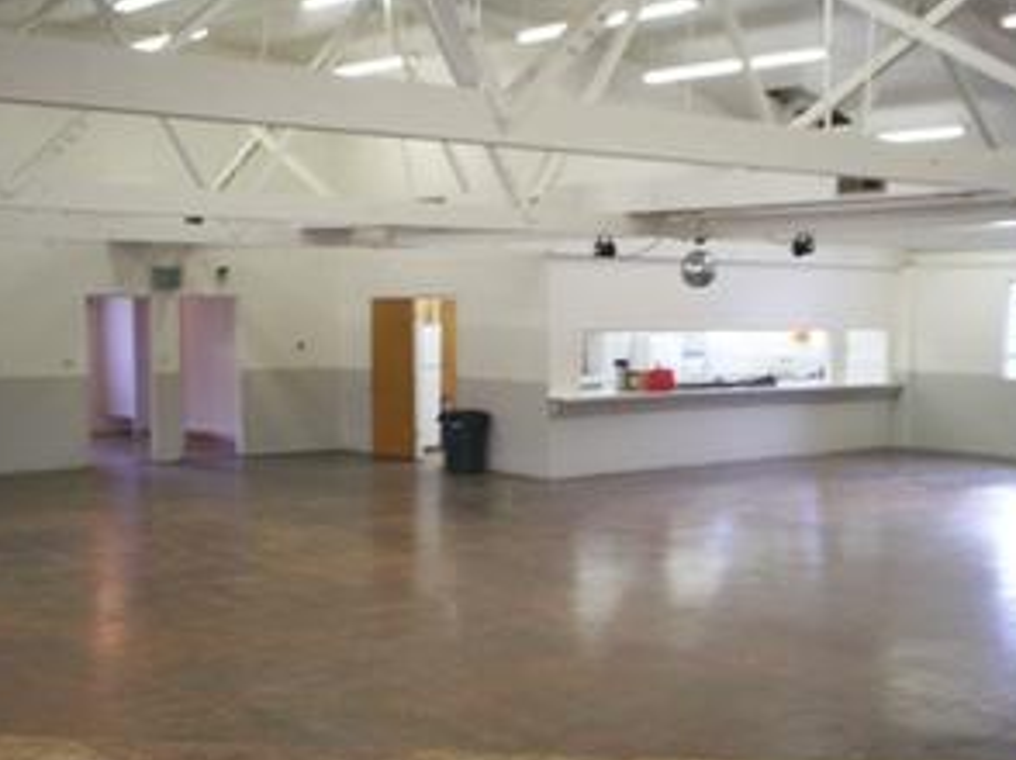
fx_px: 1437
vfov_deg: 29.6
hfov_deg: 38.9
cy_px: 435
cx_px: 539
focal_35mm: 49
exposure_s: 1/17.8
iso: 140
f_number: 4.5
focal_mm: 6
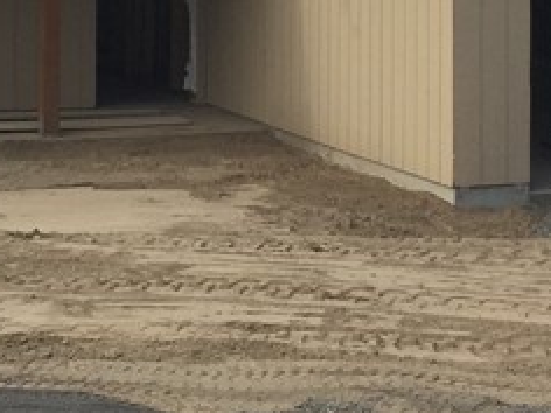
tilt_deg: +1.1
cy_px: -156
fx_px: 2006
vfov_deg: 11.4
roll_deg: -1.0
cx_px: 231
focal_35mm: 126
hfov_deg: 15.6
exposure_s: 1/1883
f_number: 2.2
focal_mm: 4.15
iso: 32
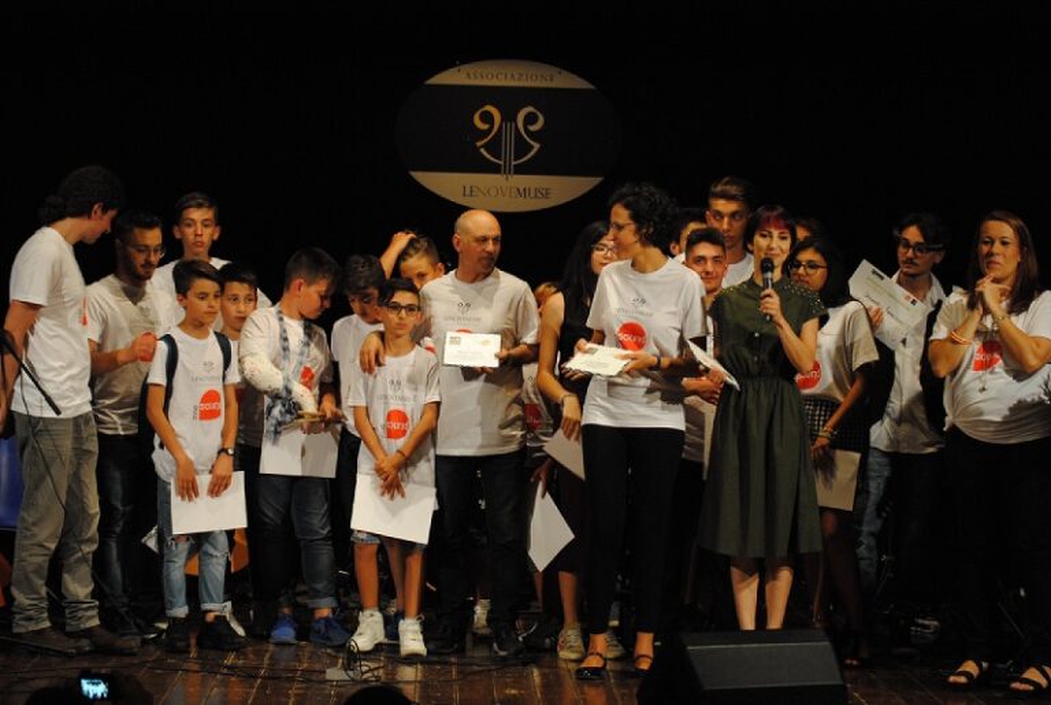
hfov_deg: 19.4
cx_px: 526
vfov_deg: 13.1
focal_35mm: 105
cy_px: 352
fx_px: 3071
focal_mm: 70
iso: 800
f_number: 4
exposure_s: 1/80
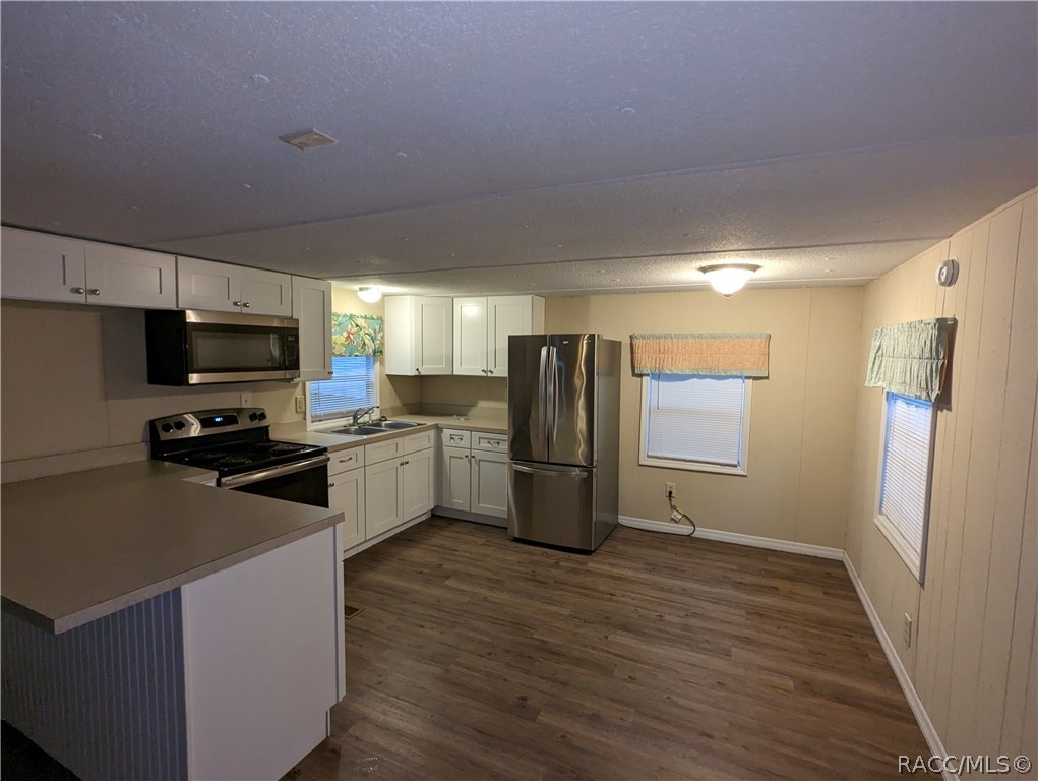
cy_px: 390
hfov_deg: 94.4
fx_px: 480
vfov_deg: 78.2
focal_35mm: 16
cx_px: 519
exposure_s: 1/40
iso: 289
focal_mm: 2.35
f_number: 2.2
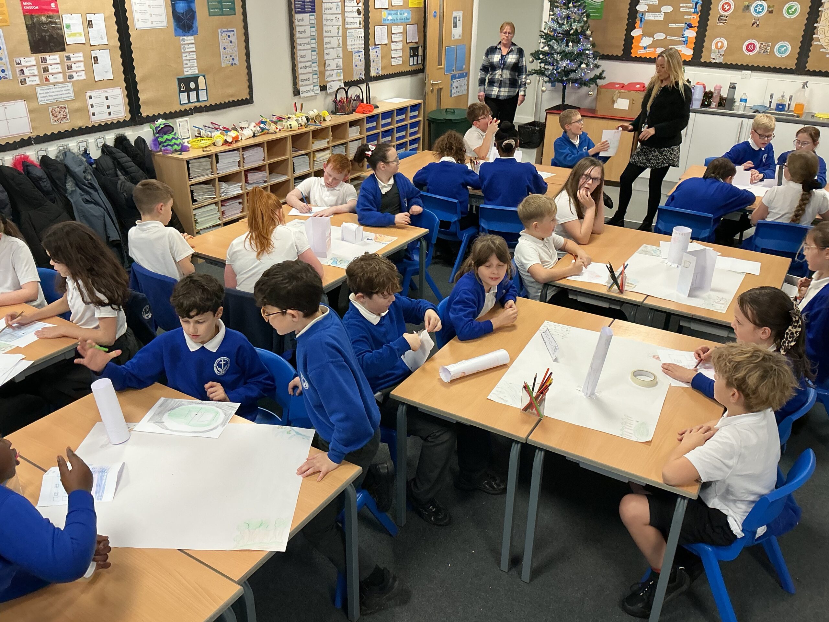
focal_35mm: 29
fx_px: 695
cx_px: 414
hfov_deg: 61.7
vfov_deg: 48.2
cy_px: 311
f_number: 1.8
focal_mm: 3
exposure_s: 1/60
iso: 100
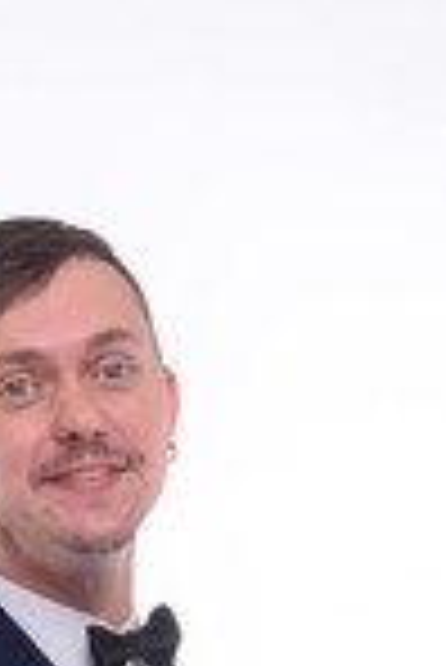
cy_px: 1512
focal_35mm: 327
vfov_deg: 6.1
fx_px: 6062
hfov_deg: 4.2
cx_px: 113
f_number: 10
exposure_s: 1/250
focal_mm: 70
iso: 100
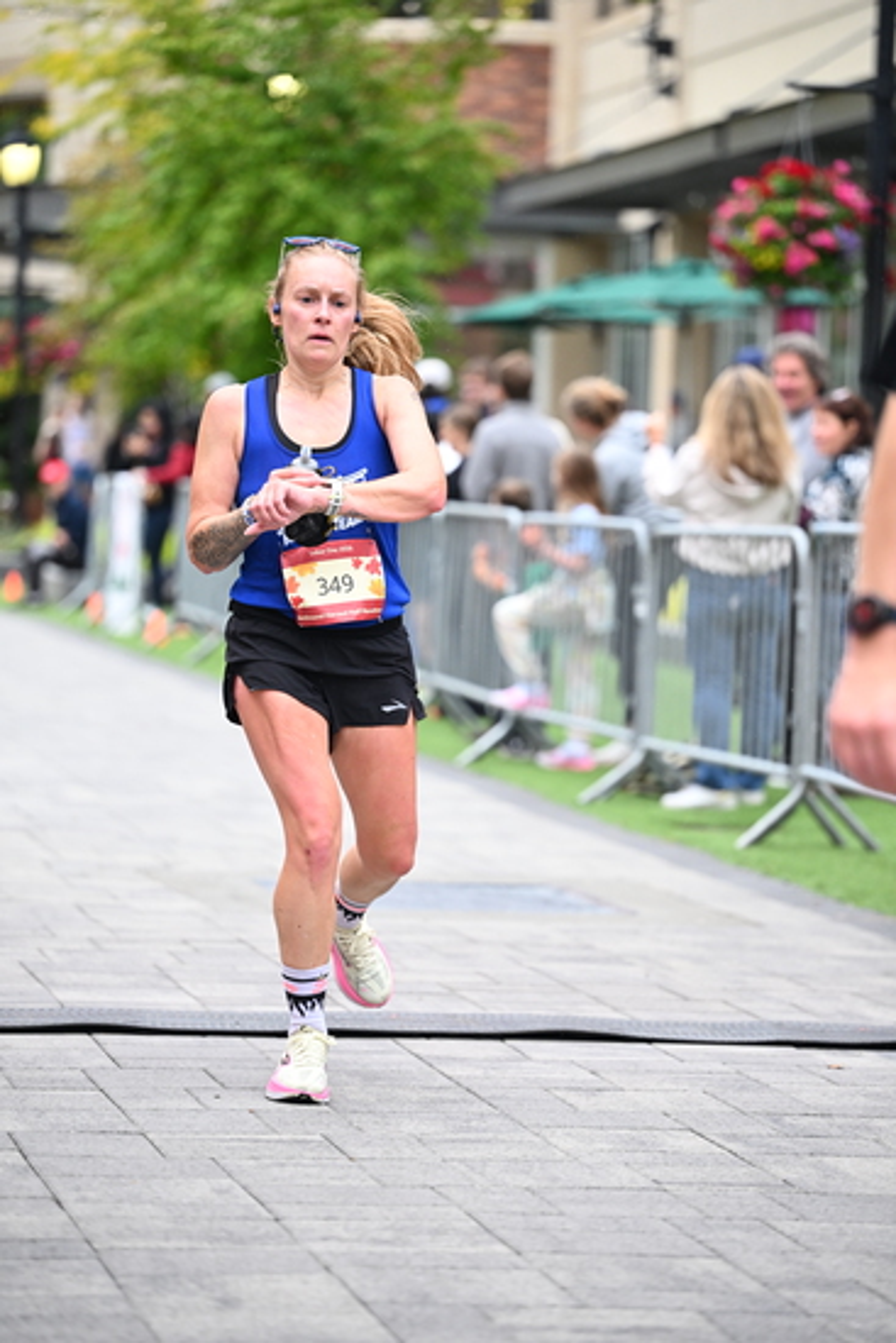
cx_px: 448
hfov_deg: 10.6
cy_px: 672
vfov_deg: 15.8
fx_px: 4850
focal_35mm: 130
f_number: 2.8
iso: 1250
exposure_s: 1/1600
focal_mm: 130
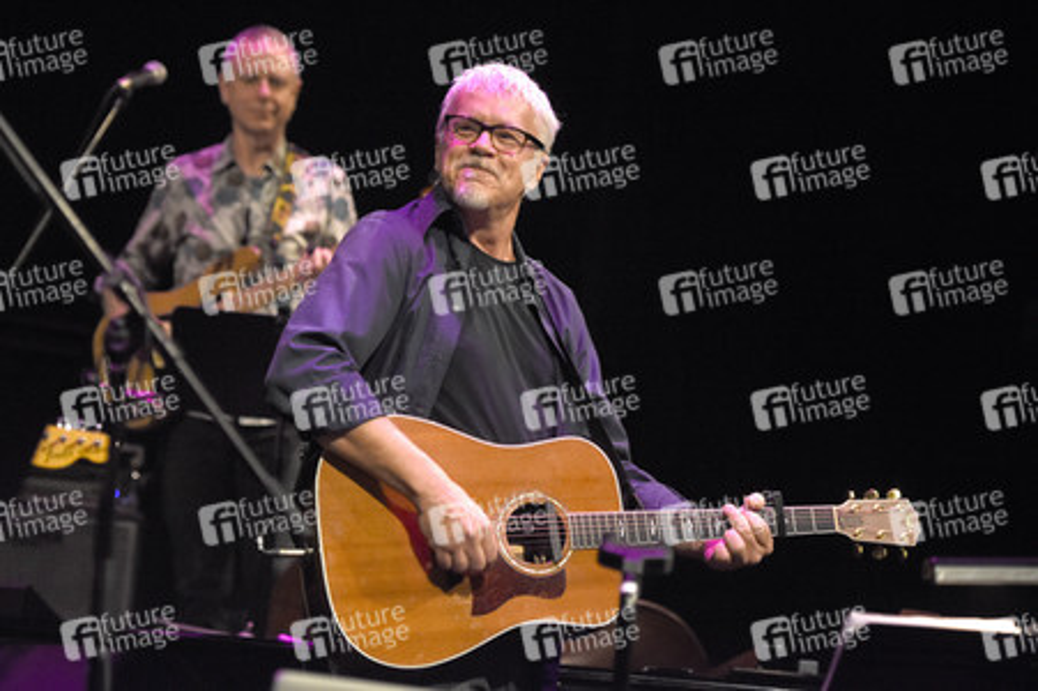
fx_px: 4538
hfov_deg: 13.0
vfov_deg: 8.7
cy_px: 346
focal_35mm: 158
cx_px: 519
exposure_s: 1/250
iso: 1600
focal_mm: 105
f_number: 3.2
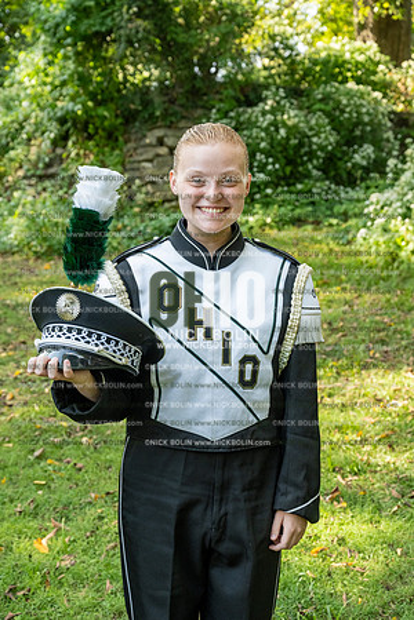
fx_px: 897
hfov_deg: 26.0
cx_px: 207
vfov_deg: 38.2
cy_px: 310
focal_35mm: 52
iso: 1250
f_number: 5.6
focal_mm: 52
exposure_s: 1/800
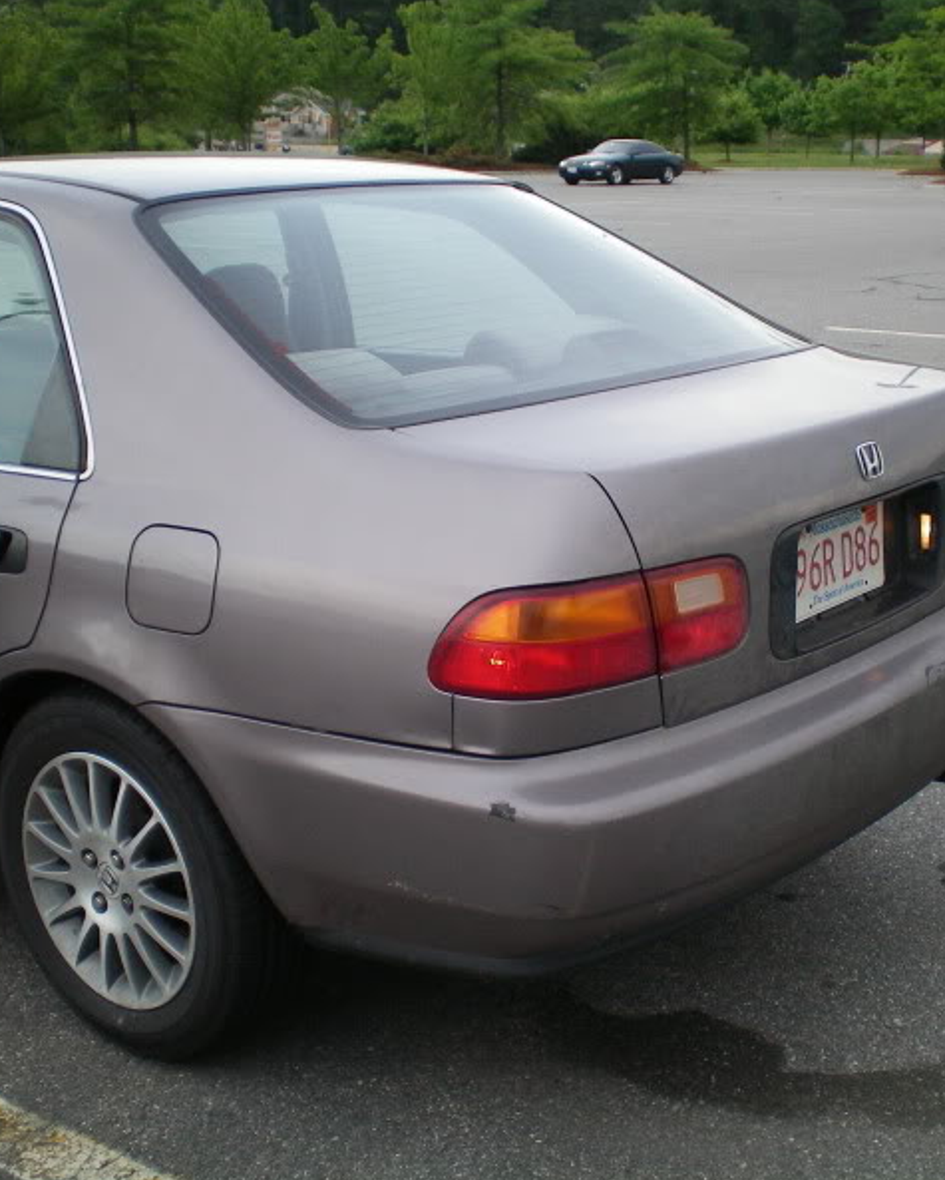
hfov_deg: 29.9
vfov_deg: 37.3
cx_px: 670
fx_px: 1747
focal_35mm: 50
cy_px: 593
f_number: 3.1
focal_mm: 6.3
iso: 64
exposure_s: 1/125
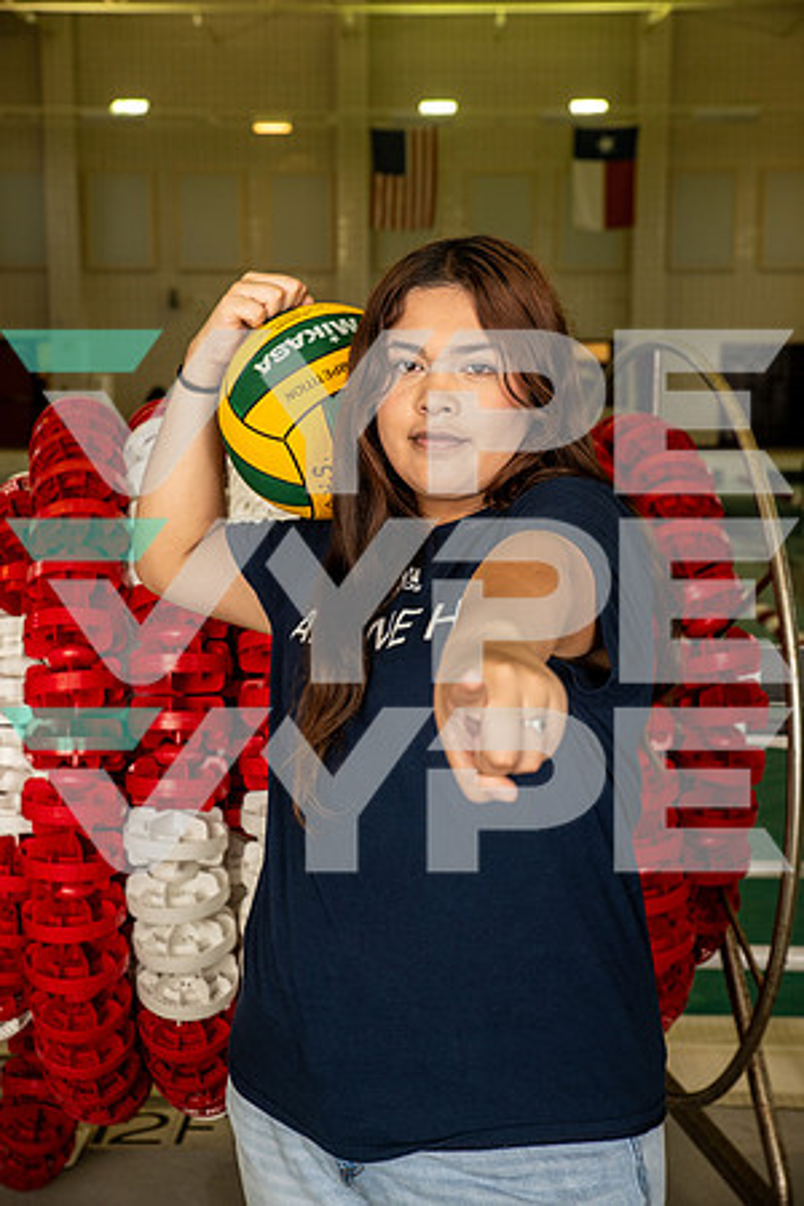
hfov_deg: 24.2
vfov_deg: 35.6
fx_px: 1876
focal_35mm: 56
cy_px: 603
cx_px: 402
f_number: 7.1
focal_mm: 56
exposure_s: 1/250
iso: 500
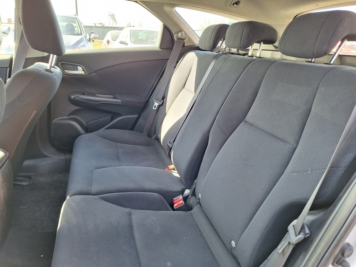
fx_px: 237
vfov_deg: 58.9
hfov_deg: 73.9
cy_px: 134
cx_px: 178
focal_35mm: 23
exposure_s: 1/100
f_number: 1.8
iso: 64
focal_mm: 5.54
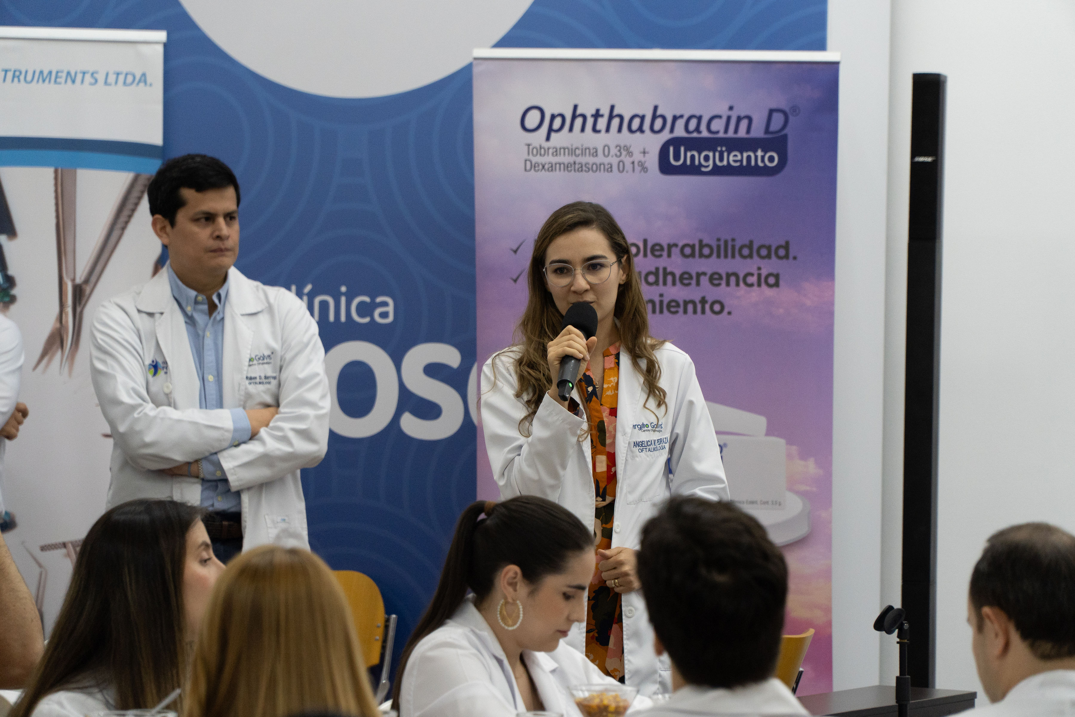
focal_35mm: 158
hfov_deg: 13.0
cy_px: 358
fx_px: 4703
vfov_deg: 8.7
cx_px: 538
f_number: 4
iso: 1250
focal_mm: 105
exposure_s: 1/200
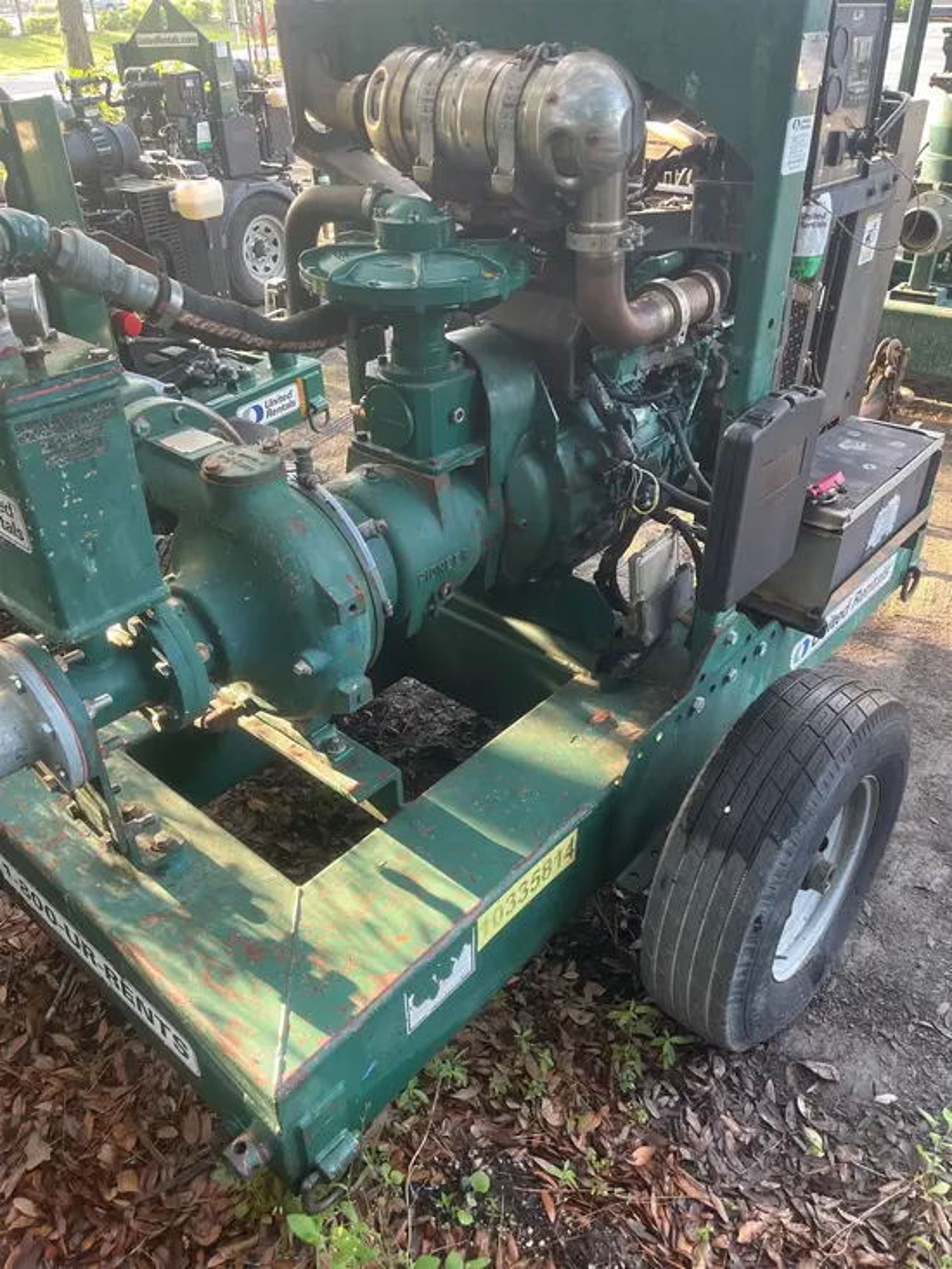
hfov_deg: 53.1
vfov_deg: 67.3
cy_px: 634
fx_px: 953
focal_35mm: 26
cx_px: 476
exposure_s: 1/121
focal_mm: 5.1
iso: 100
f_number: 1.6
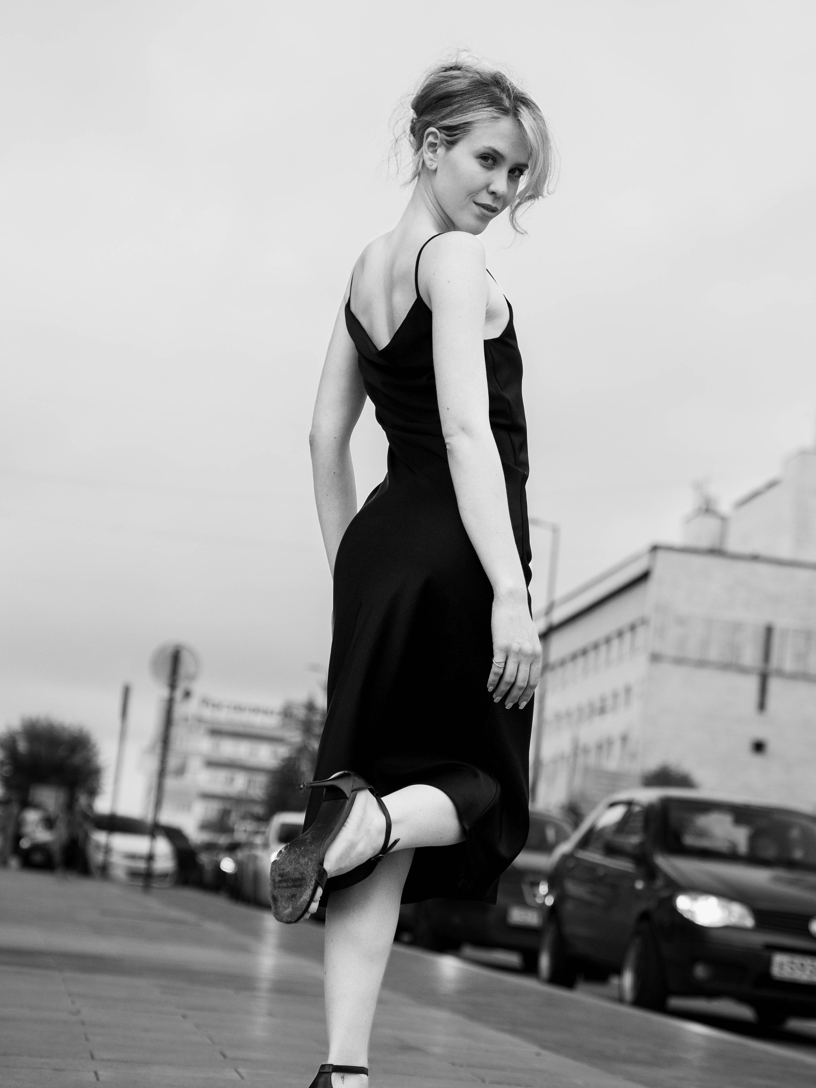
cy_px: 619
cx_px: 454
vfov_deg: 24.1
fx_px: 2546
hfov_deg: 18.2
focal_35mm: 81
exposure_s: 1/1250
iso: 1600
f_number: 3.5
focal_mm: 61.4
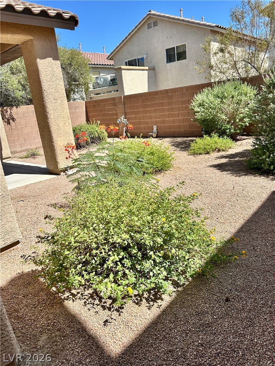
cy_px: 183
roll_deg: +6.0
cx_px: 138
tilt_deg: -16.8
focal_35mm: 24
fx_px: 254
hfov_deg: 56.8
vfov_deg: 71.6
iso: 80
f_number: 1.78
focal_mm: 6.86
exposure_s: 1/3597
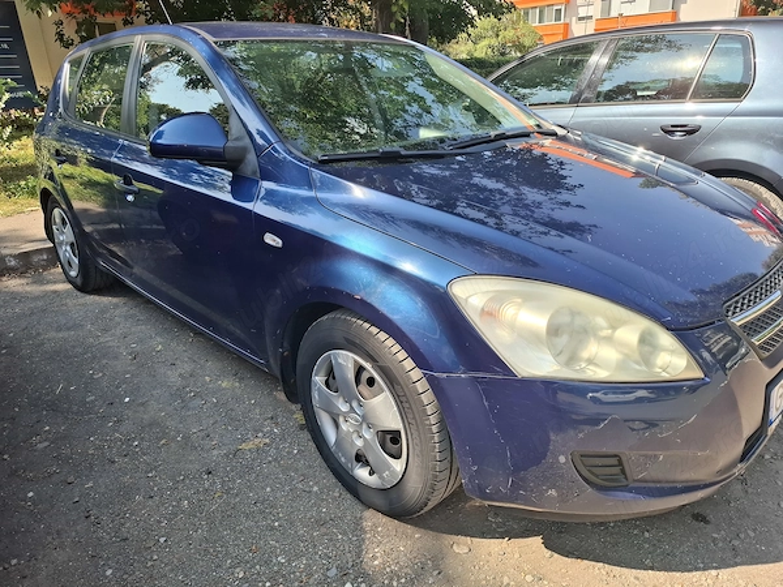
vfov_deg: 58.9
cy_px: 294
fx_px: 520
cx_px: 392
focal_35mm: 23
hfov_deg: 73.9
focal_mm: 5.54
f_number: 1.8
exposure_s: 1/612
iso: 50
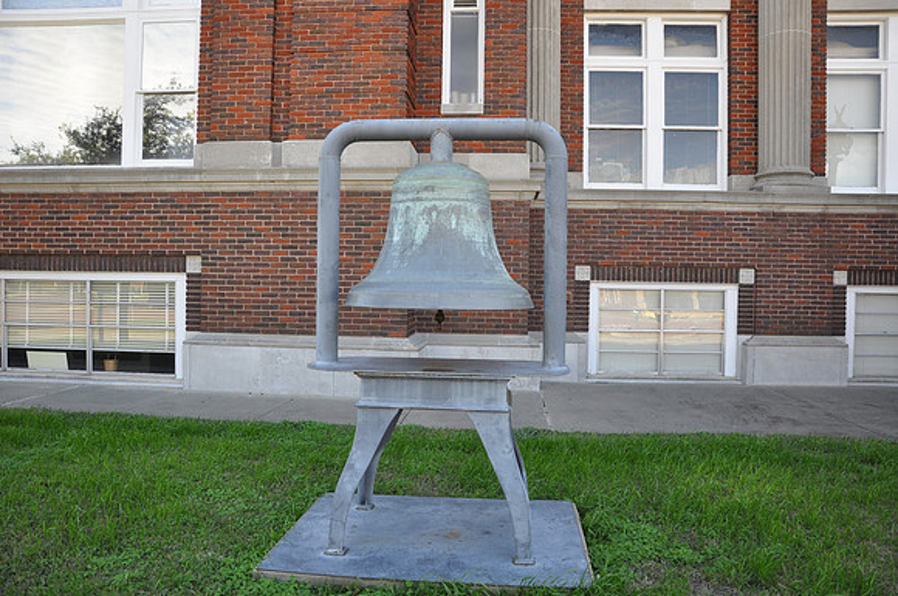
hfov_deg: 67.5
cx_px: 449
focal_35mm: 27
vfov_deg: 47.8
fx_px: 673
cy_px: 298
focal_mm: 18
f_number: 5
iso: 400
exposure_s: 1/100
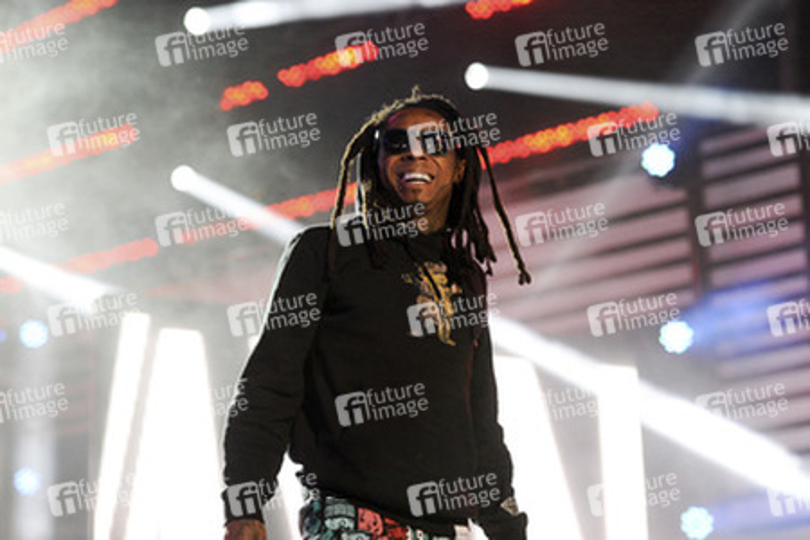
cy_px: 270
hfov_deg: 22.6
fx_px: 2025
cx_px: 405
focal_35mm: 90
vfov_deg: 15.2
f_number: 2.8
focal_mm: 90
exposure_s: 1/320
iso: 1250
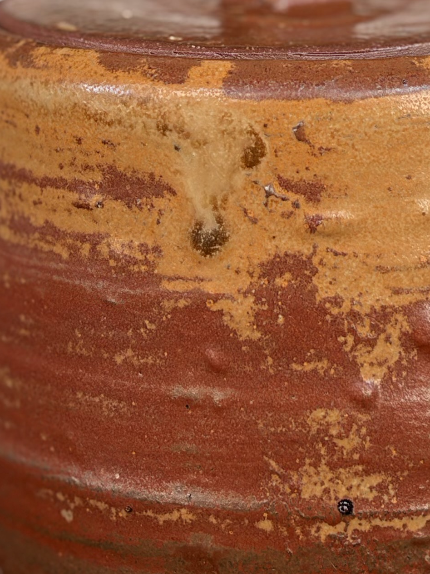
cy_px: 8
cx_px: 277
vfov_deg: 11.8
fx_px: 2750
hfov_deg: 8.9
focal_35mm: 166
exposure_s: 1/227
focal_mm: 5.96
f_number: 1.6
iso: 32
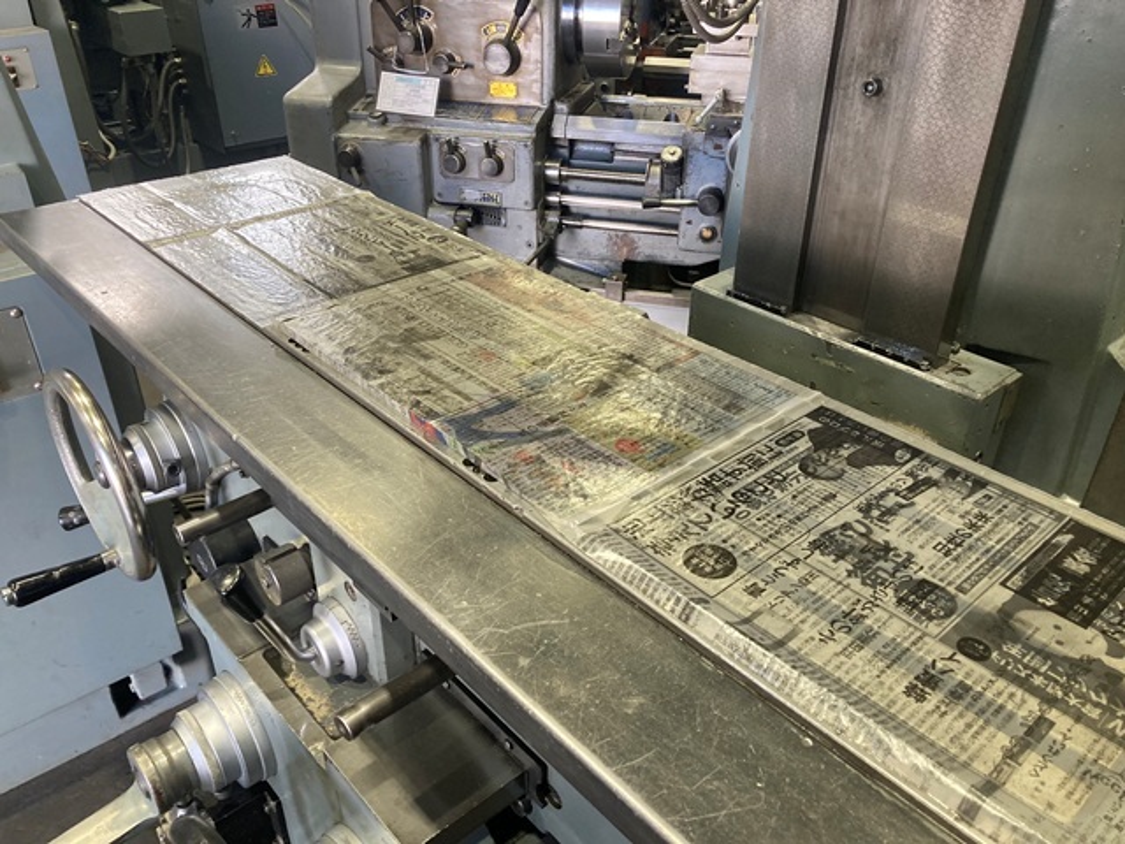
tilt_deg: -30.6
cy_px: 422
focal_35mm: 28
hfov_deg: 63.4
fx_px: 910
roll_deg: -0.7
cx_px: 562
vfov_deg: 49.7
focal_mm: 3.99
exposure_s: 1/60
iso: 125
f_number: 1.8
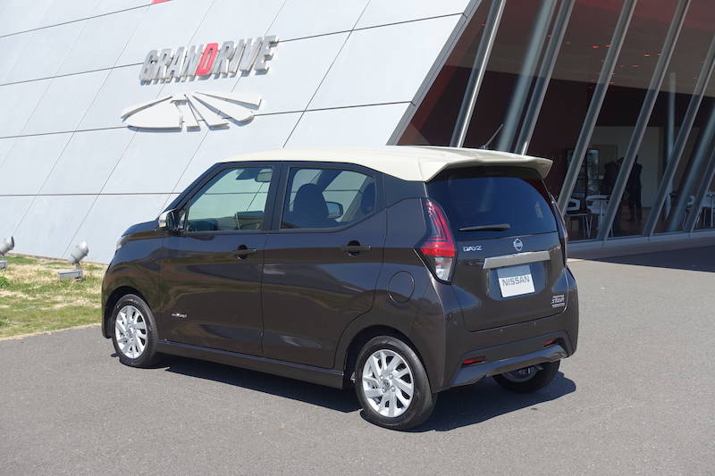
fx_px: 1092
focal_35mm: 55
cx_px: 358
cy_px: 238
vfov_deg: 24.6
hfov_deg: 36.3
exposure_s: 1/400
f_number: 5.6
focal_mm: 20.05
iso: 125
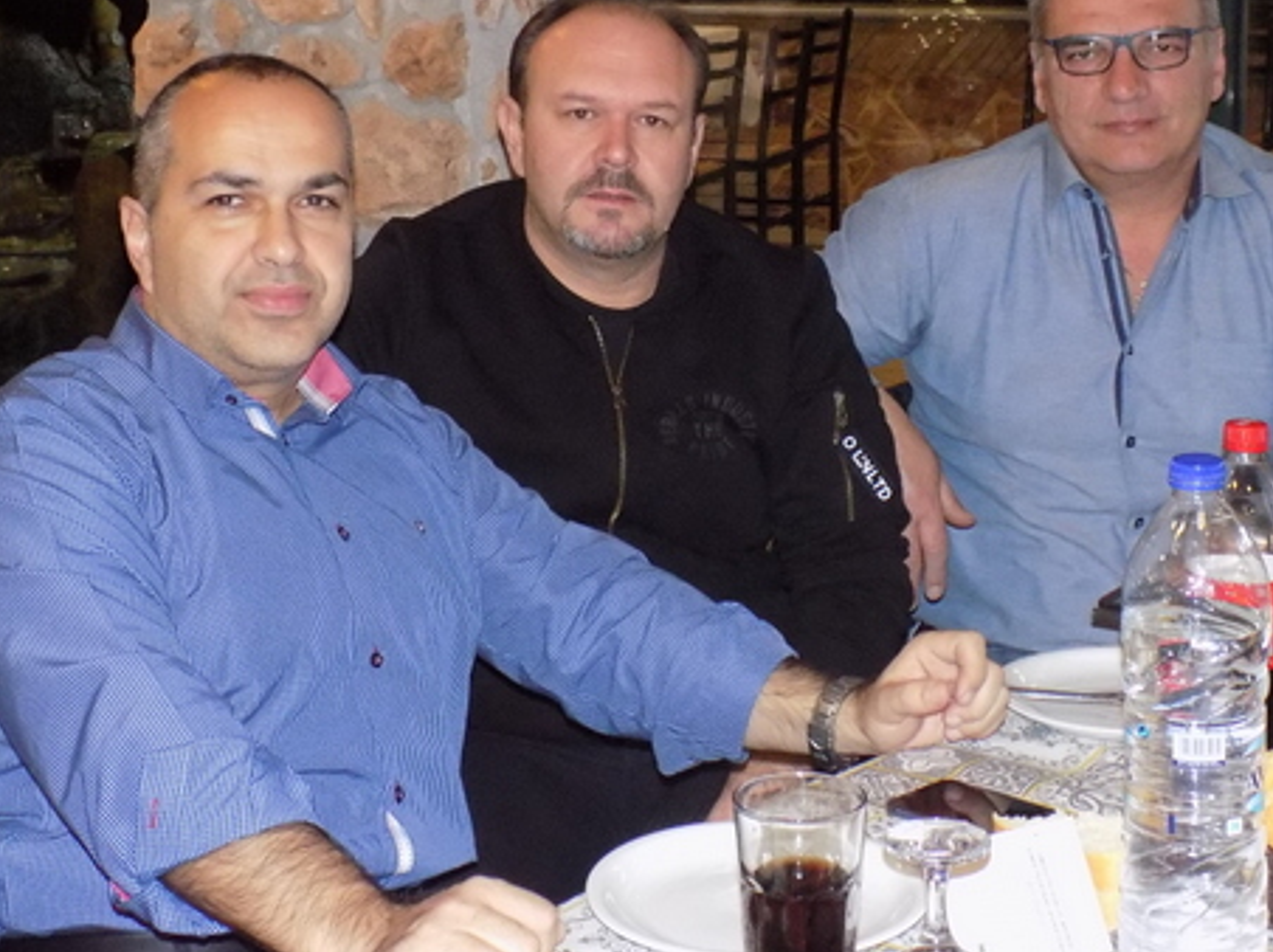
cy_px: 420
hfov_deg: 33.2
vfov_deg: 25.2
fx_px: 2131
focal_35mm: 58
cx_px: 687
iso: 500
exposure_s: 1/30
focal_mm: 7.3
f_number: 3.6
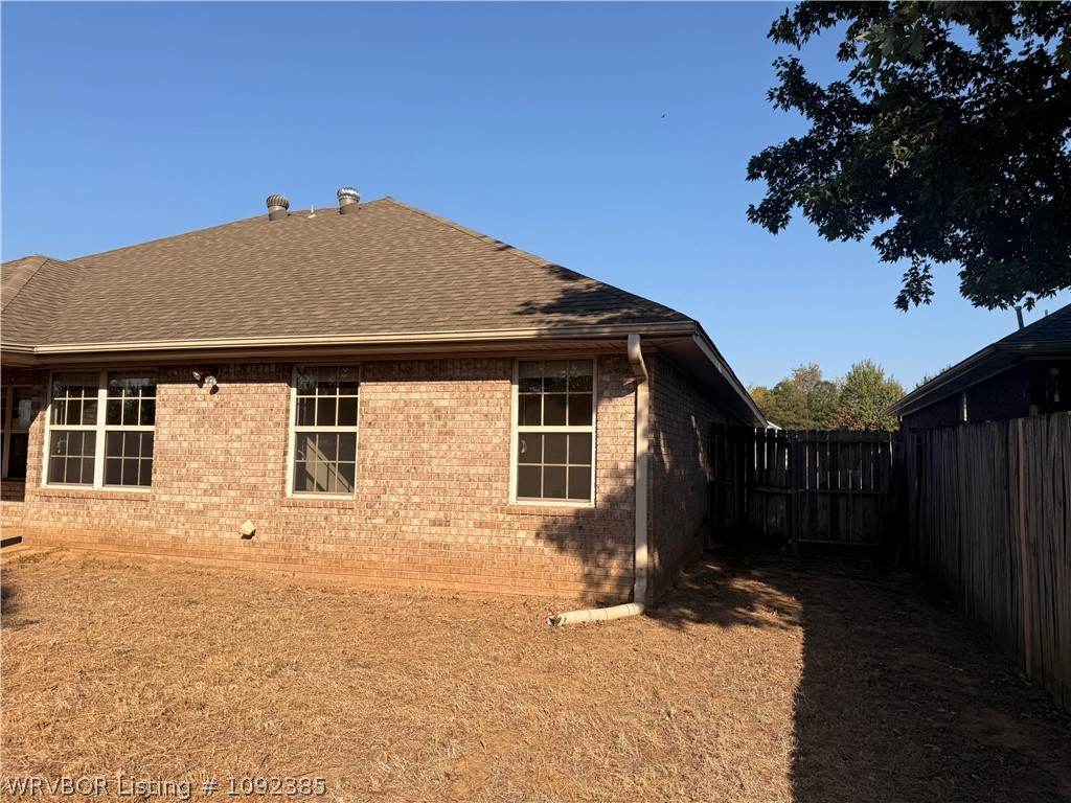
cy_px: 402
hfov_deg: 71.6
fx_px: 743
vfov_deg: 56.8
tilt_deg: +4.2
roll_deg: -0.5
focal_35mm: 24
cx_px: 536
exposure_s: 1/4673
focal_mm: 6.76
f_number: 1.78
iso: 80
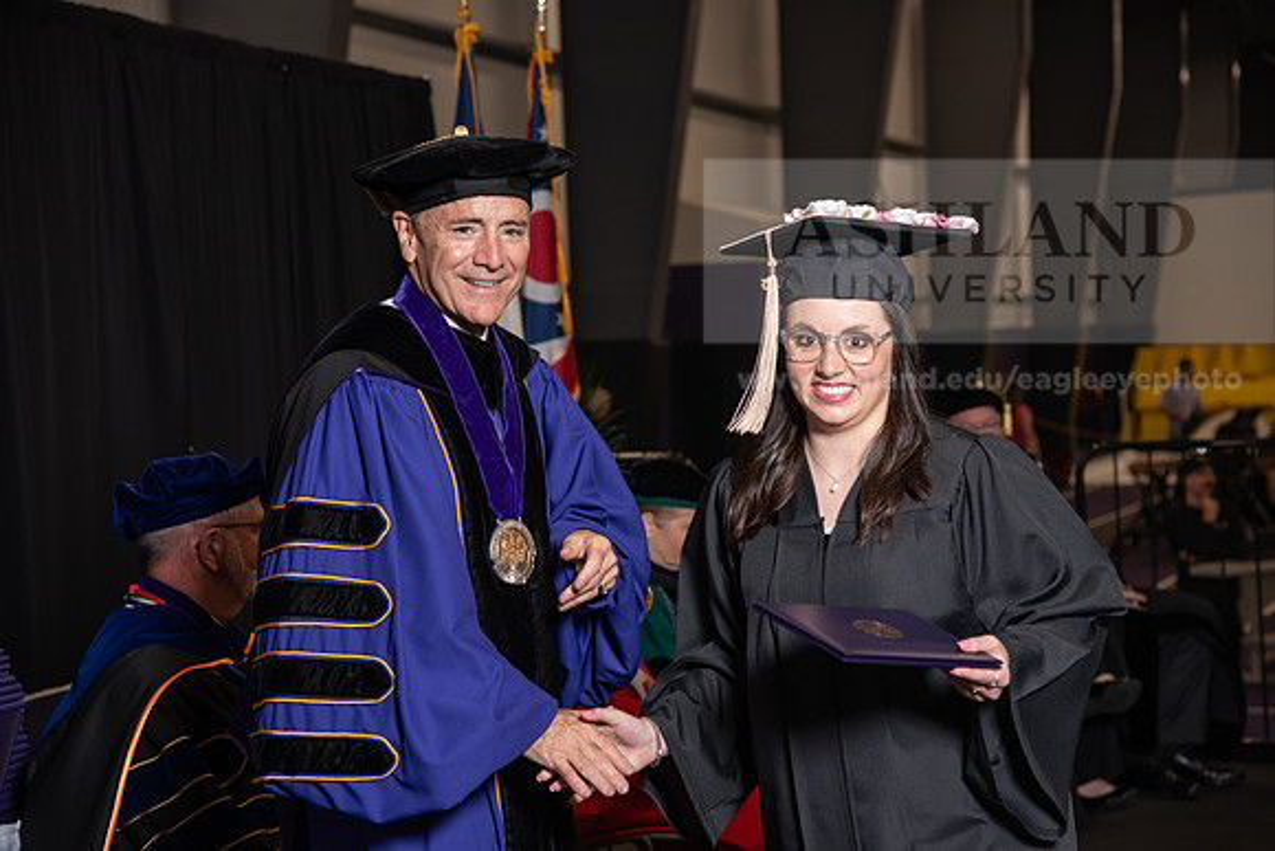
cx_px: 638
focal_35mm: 82
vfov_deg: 16.7
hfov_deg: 24.8
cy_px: 426
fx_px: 2905
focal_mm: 82
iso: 1000
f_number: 5
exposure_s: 1/200
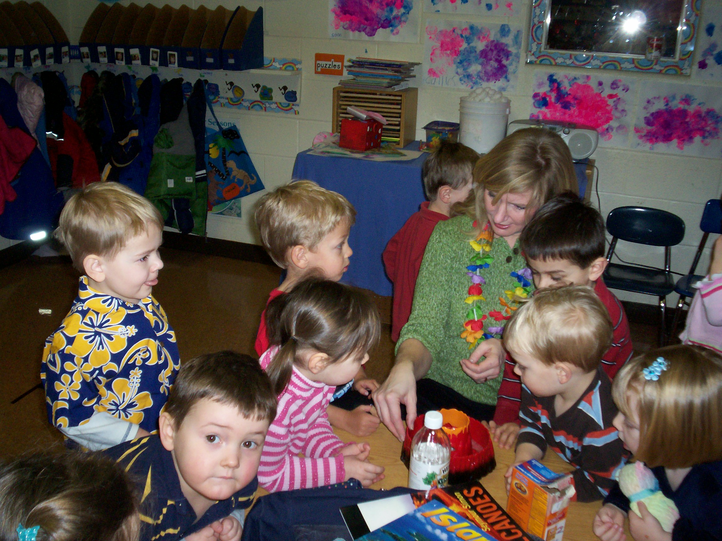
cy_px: 270
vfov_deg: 39.7
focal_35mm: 36
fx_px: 751
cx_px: 361
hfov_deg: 51.4
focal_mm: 5.9
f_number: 4.5
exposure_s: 1/64
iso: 140
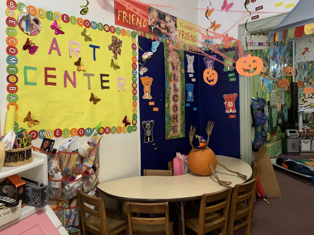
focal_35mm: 26
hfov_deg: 67.3
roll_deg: +2.3
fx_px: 236
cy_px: 118
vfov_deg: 53.1
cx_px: 157
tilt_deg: -1.8
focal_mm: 4.25
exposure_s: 1/30
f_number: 1.8
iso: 500
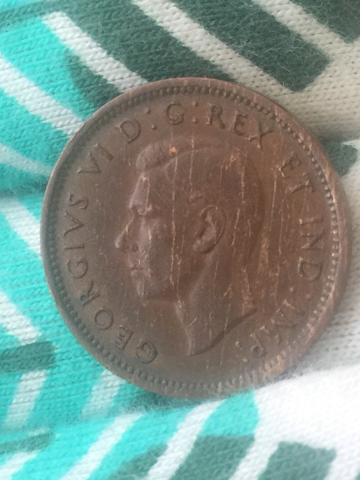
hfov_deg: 48.2
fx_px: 402
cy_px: 240
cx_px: 180
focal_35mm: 29
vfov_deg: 61.7
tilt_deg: -72.0
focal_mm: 4.15
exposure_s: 1/15
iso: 32
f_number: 2.2
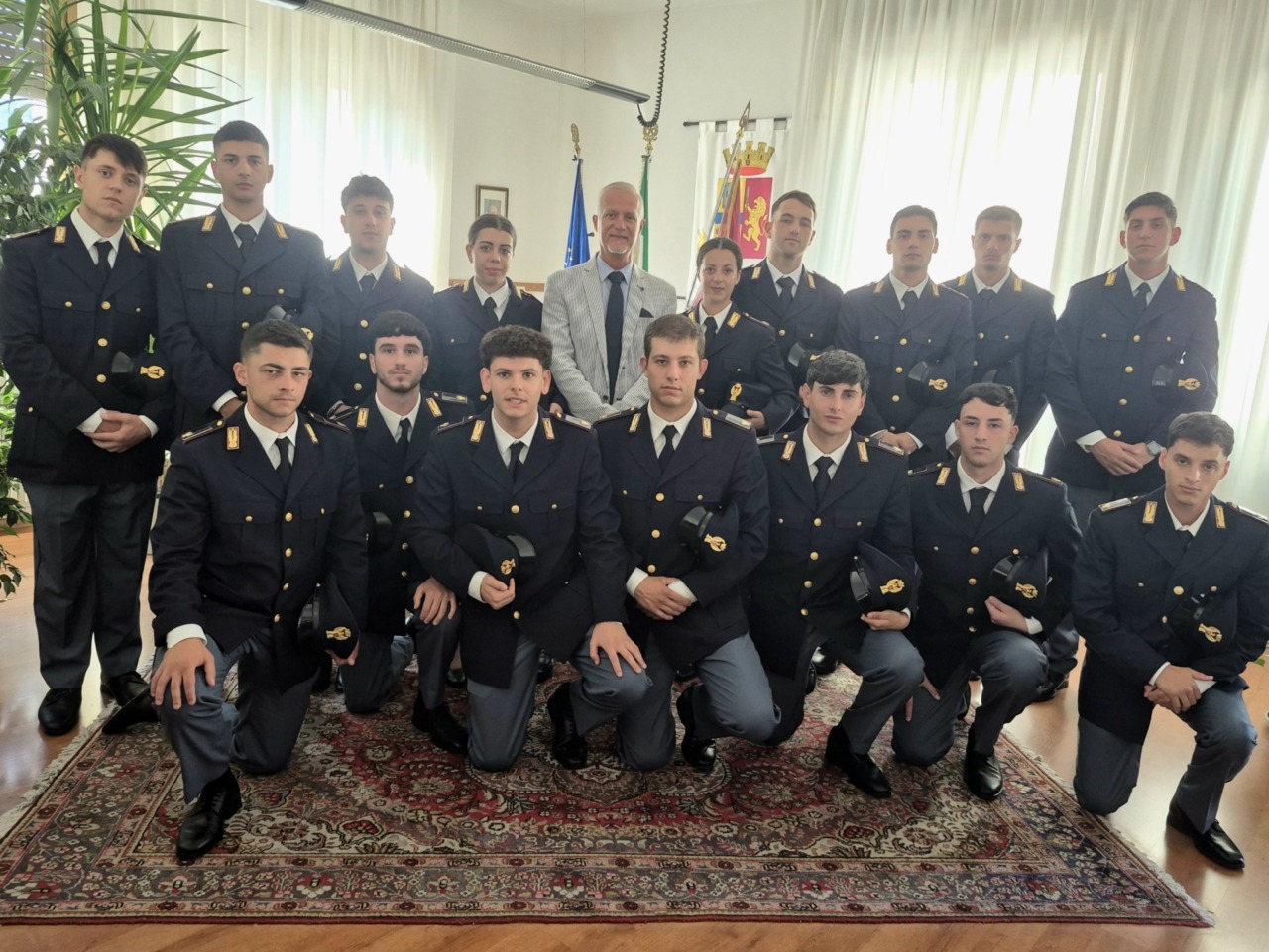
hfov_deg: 73.9
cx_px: 634
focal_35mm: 23
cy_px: 476
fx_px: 843
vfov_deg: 58.9
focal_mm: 5.4
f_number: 1.8
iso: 200
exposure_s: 1/100
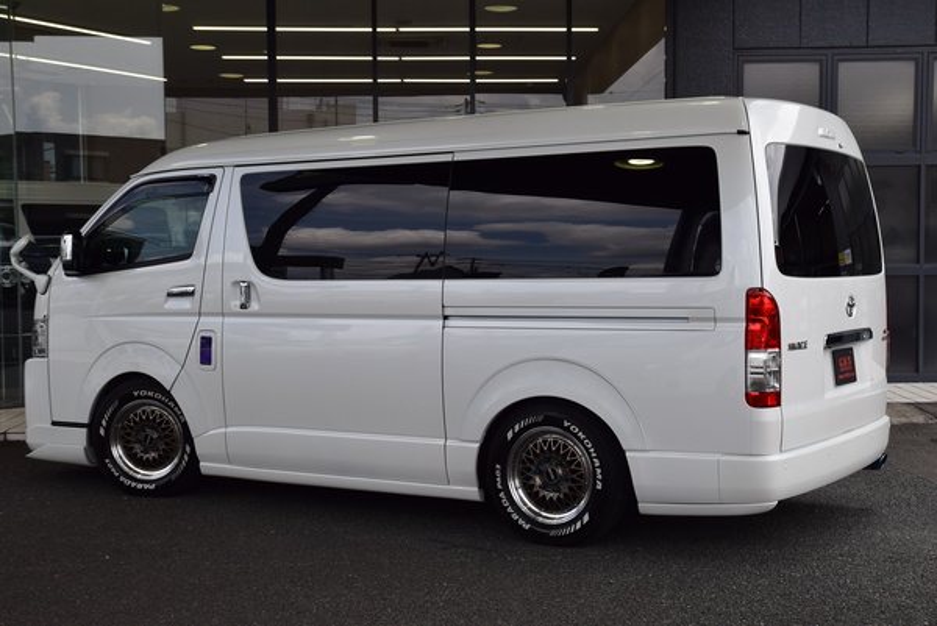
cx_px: 468
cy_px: 313
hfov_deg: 38.9
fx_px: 1328
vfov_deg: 26.5
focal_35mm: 51
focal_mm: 34
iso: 400
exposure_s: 1/400
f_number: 11
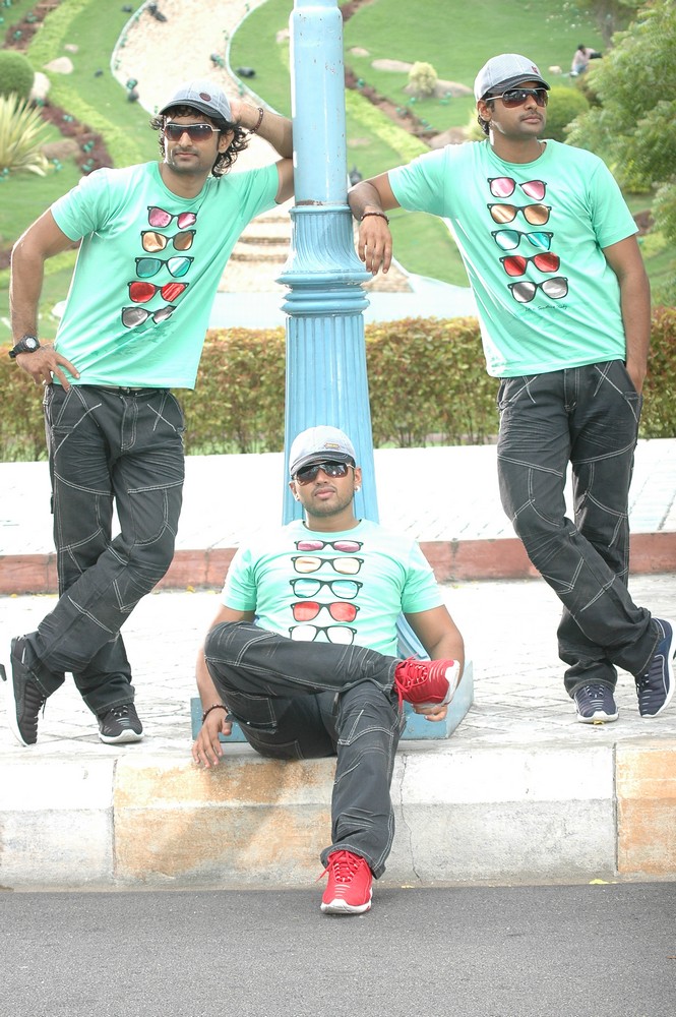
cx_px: 338
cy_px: 508
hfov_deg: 12.2
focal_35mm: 112
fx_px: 3174
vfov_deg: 18.2
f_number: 6.3
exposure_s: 1/160
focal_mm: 75
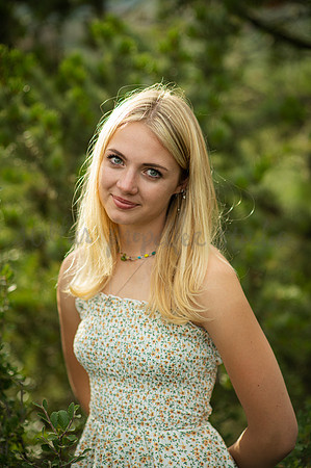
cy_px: 234
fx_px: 1104
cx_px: 156
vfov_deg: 23.9
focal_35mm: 85
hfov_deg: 16.0
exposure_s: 1/1250
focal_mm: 85
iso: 200
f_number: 1.8
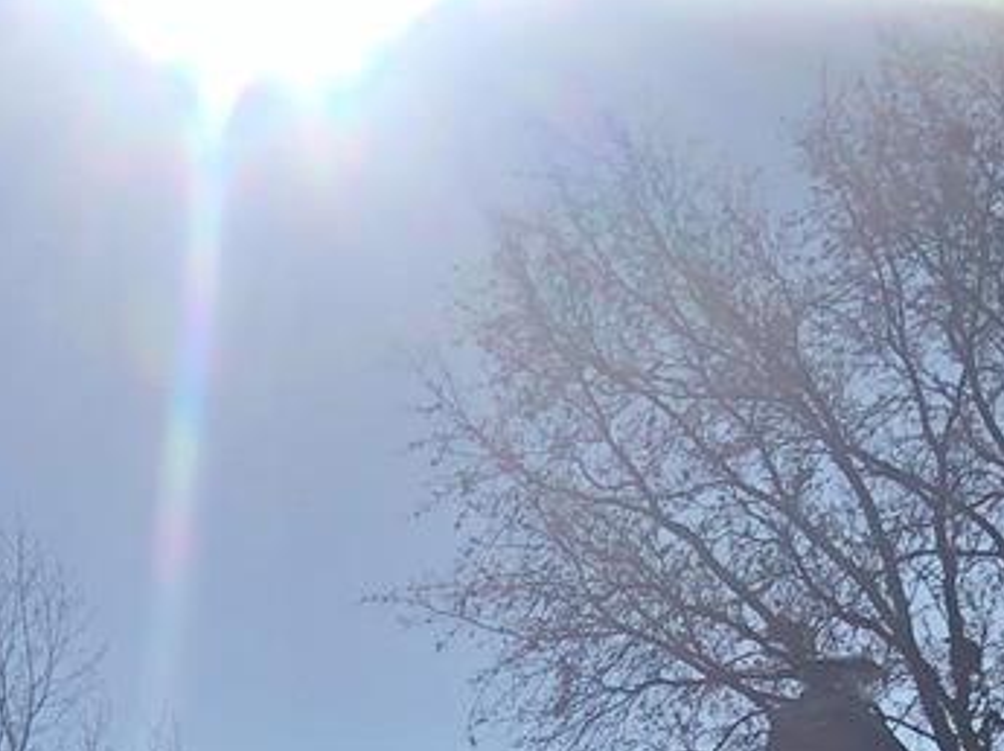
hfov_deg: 15.0
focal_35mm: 130
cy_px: 1677
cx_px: 81
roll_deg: +1.1
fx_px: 3767
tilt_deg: -0.2
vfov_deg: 10.2
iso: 25
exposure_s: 1/3745
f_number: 1.8
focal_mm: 3.99
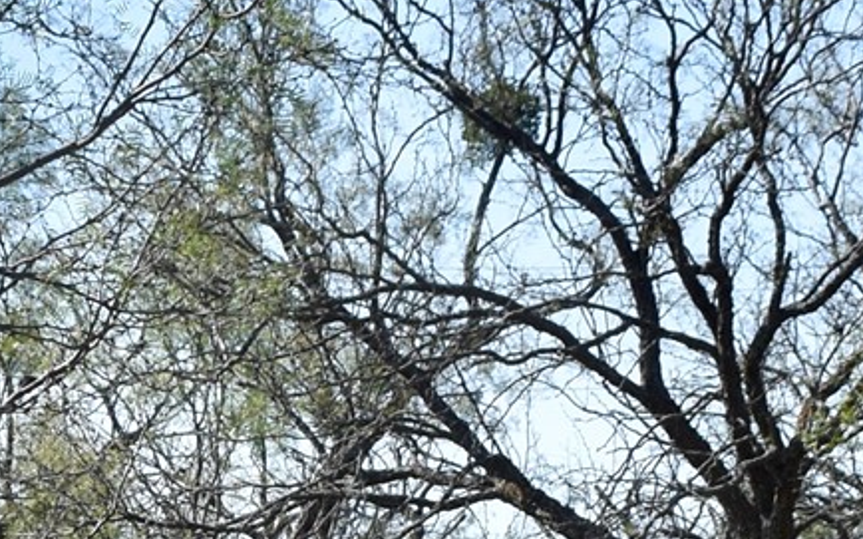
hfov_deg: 10.5
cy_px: 1251
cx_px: 109
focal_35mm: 199
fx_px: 4679
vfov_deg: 6.3
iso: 110
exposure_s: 1/250
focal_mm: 26
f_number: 8
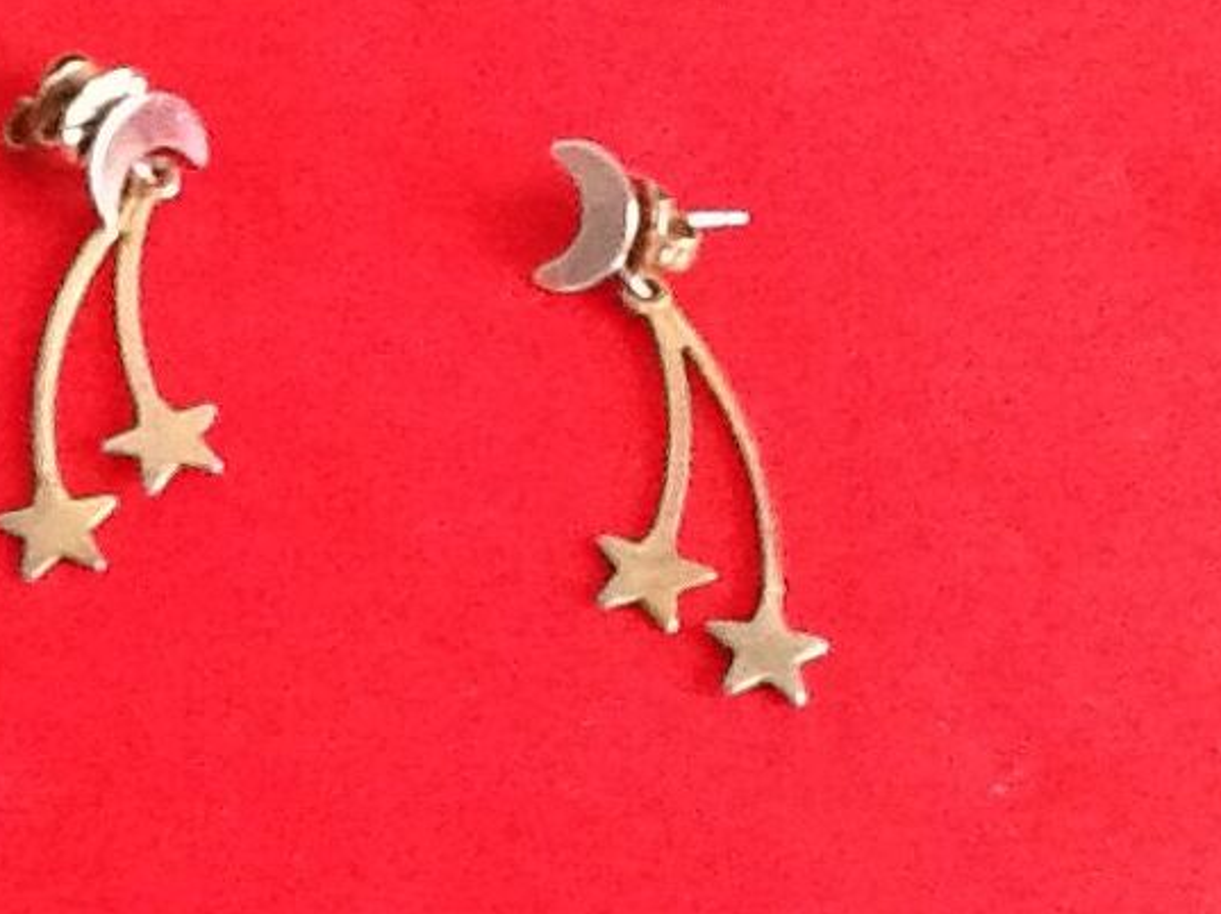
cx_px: 450
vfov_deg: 17.9
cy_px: 298
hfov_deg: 23.8
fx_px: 2890
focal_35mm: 82
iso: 320
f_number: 2.4
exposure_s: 1/20
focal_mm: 2.03
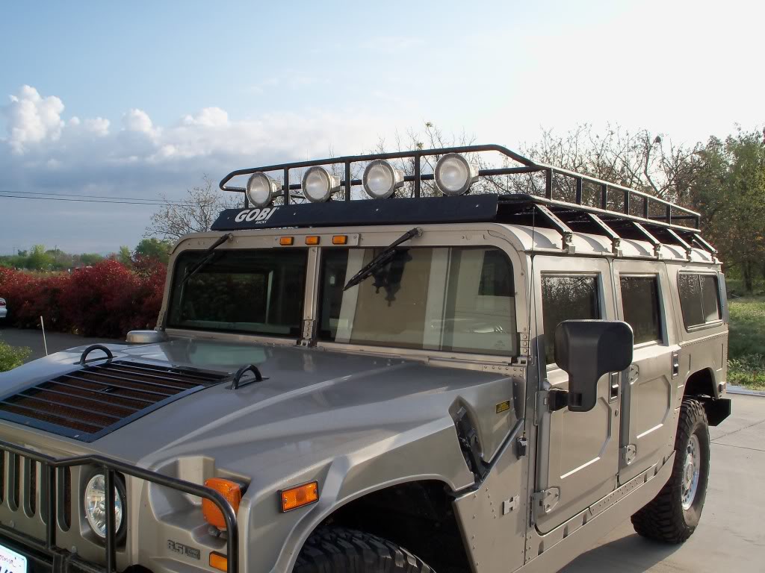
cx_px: 382
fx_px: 773
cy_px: 286
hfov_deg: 52.6
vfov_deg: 40.7
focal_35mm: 35
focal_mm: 6.3
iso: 80
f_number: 5.5
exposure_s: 1/250
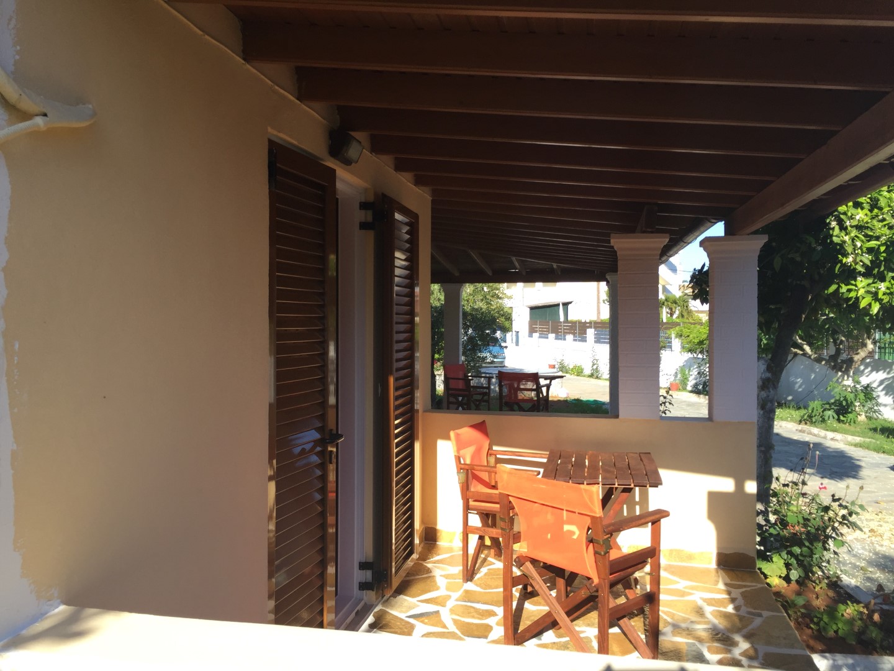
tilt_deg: -0.2
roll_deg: -0.7
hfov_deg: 61.7
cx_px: 447
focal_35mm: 29
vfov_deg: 48.2
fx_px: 749
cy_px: 336
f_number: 2.2
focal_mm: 4.15
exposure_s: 1/706
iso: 32
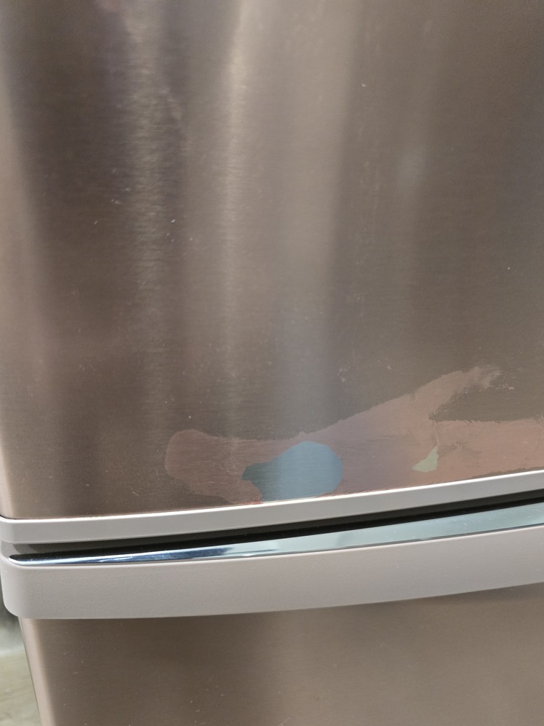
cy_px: 377
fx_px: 503
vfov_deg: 71.6
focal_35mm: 24
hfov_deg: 56.8
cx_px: 273
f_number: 1.7
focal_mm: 6.3
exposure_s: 1/60
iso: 1250
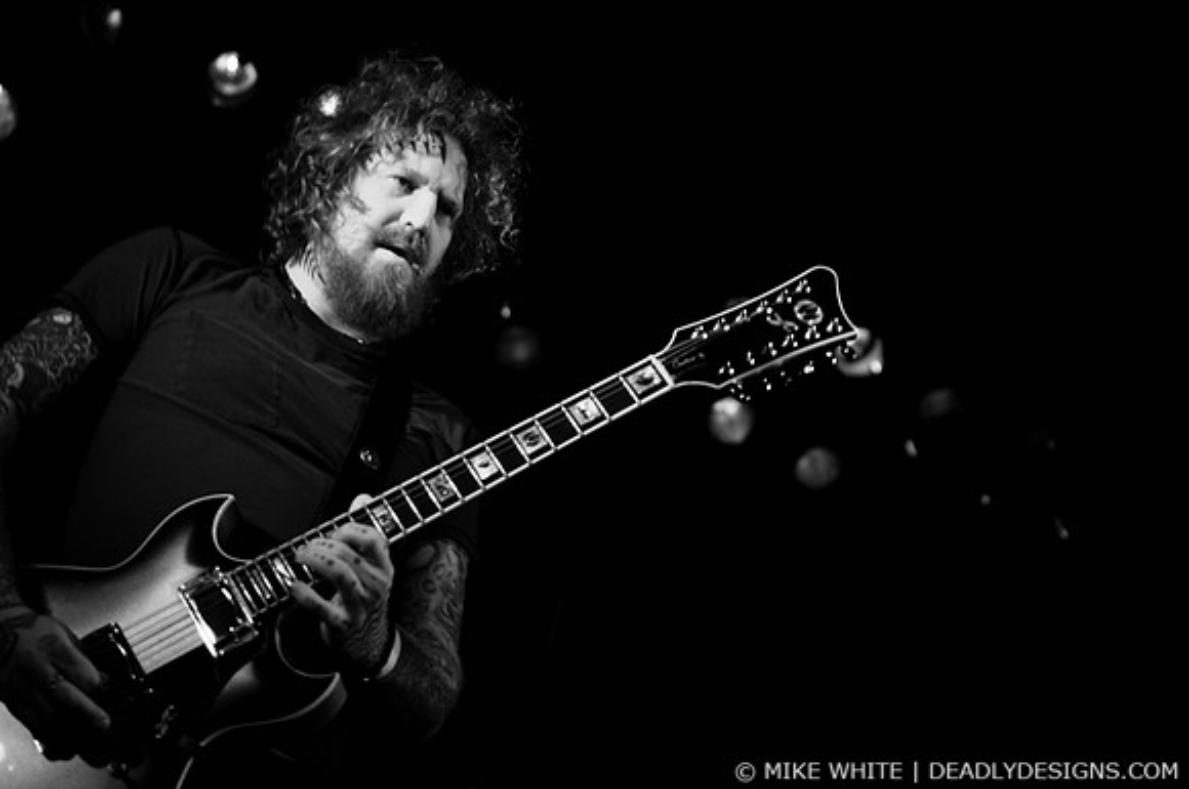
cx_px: 594
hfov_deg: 28.1
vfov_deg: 18.9
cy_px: 394
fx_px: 2375
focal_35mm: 72
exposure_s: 1/80
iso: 800
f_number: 2.8
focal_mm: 48
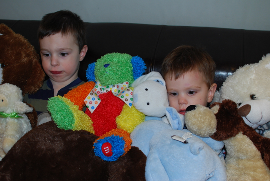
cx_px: 135
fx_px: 394
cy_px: 90
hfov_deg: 37.8
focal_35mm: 52
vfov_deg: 25.8
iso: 200
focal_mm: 35
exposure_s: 1/60
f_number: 2.8
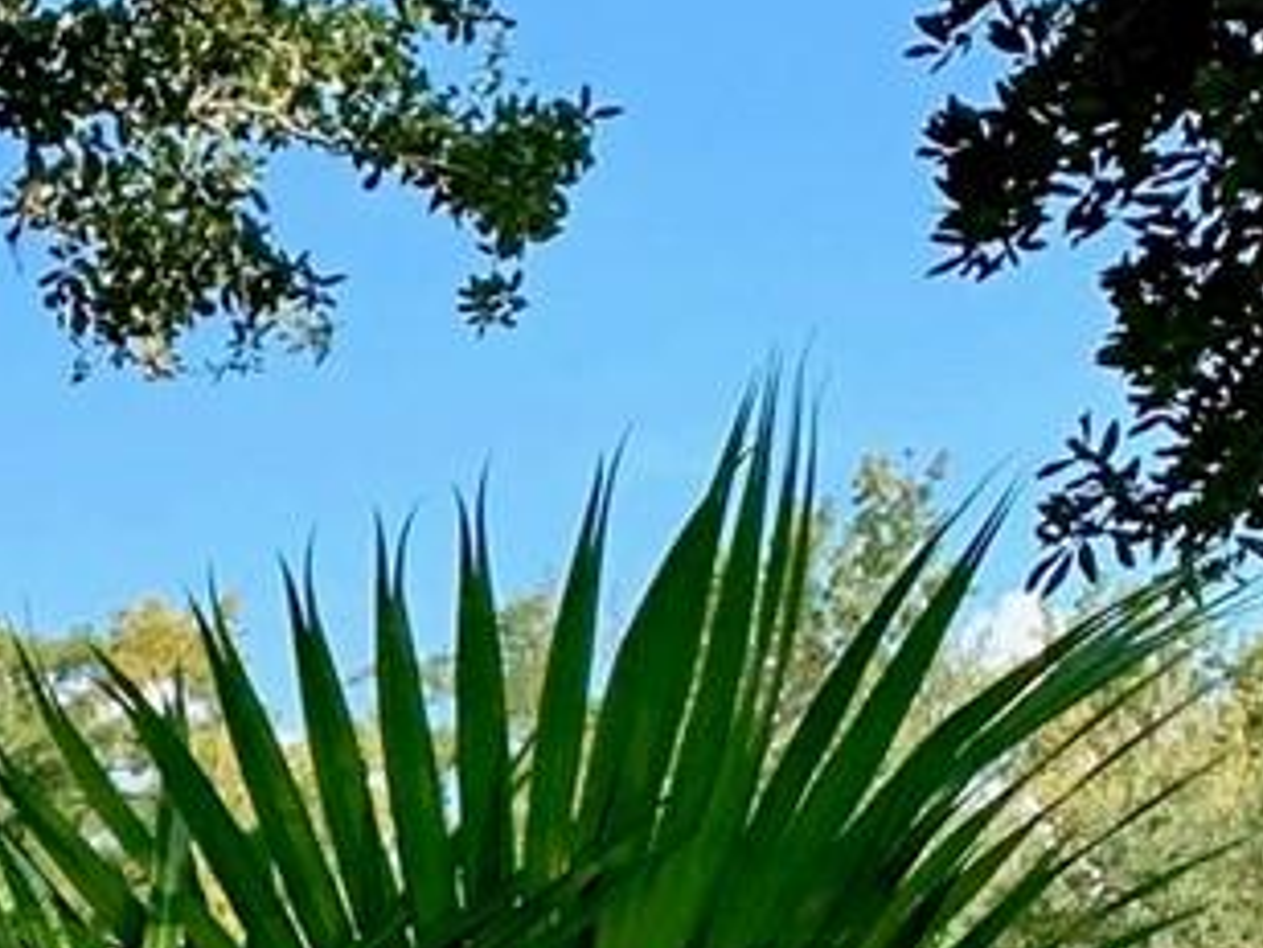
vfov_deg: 10.4
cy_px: 1629
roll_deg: -1.7
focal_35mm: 135
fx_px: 4926
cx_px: -1452
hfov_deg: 12.4
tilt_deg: +0.0
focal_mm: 4.25
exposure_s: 1/673
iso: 25
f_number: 1.8
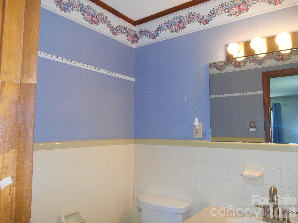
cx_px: 149
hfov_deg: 67.3
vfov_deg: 53.1
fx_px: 224
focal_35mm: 26
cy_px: 112
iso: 200
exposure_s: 1/25
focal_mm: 4.7
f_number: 3.4
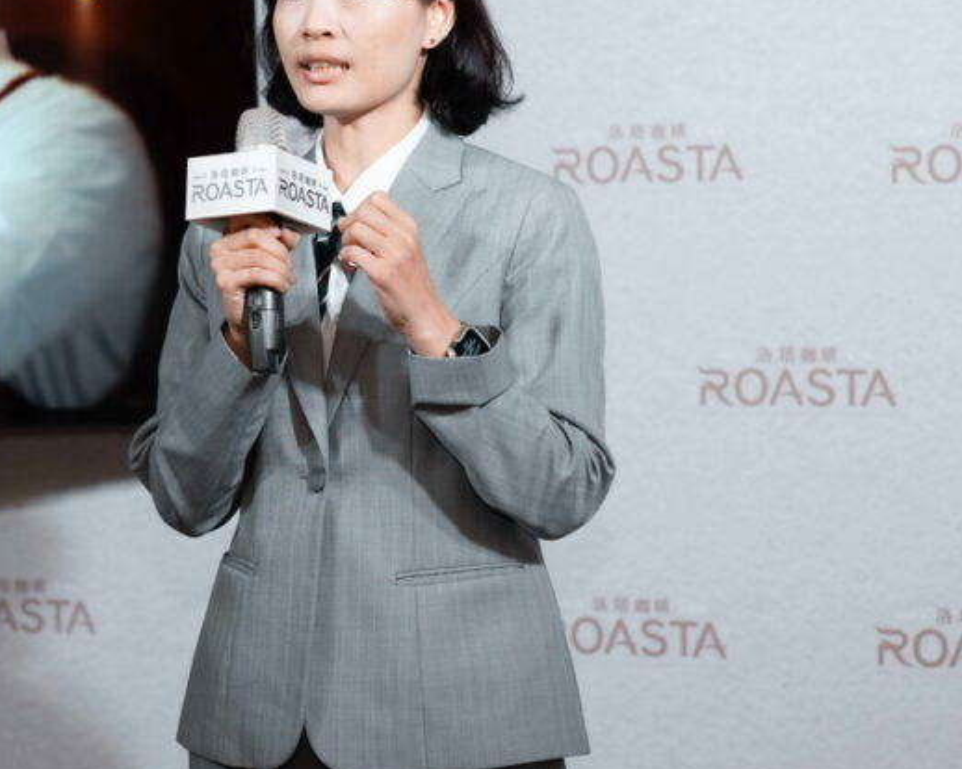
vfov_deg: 11.9
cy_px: 315
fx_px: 3700
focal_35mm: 130
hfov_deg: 14.8
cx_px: 340
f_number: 2.8
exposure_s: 1/200
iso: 400
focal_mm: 70
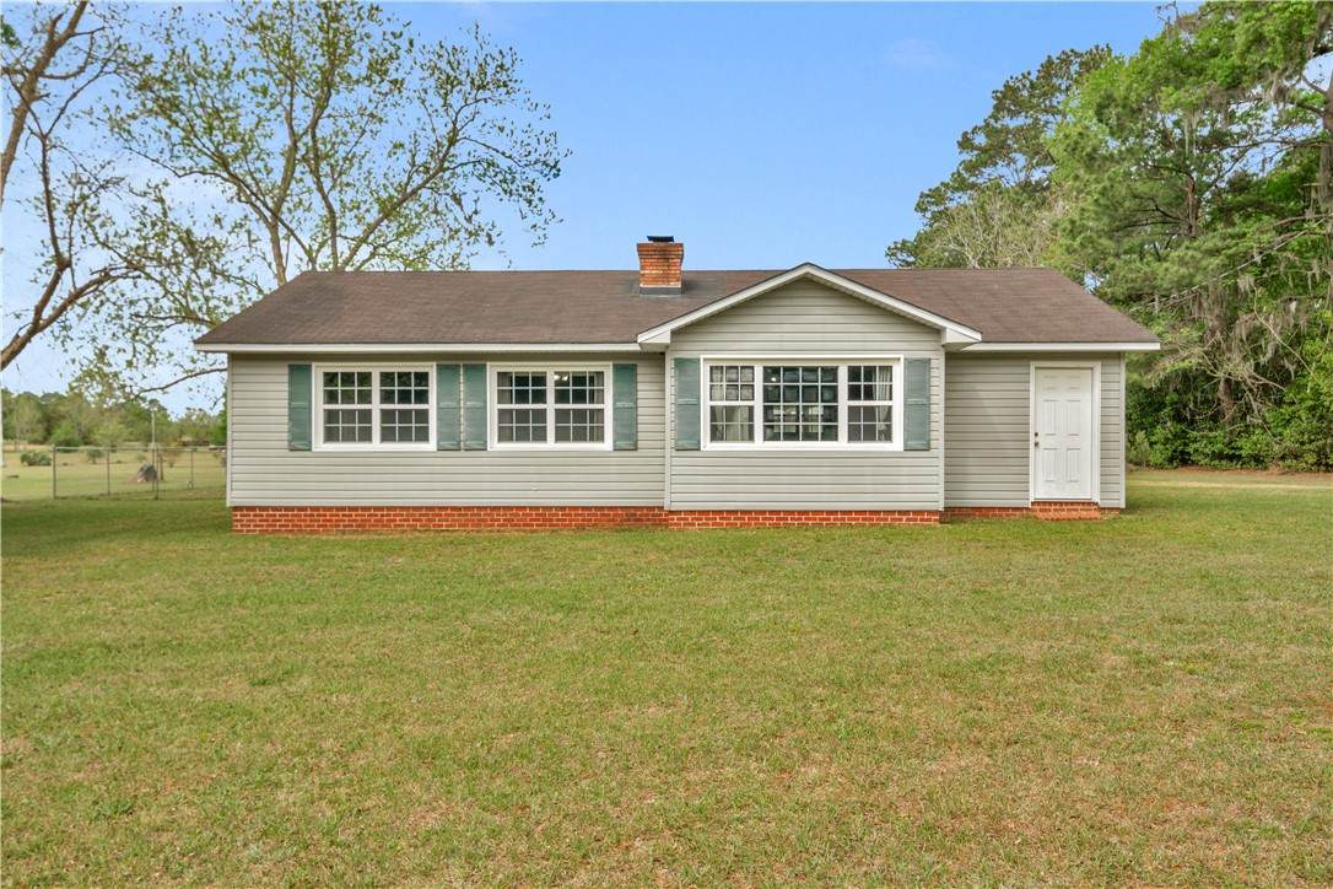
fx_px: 944
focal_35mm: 26
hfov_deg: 70.4
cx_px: 666
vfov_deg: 50.4
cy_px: 444
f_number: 7.1
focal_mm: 17
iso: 250
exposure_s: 1/250
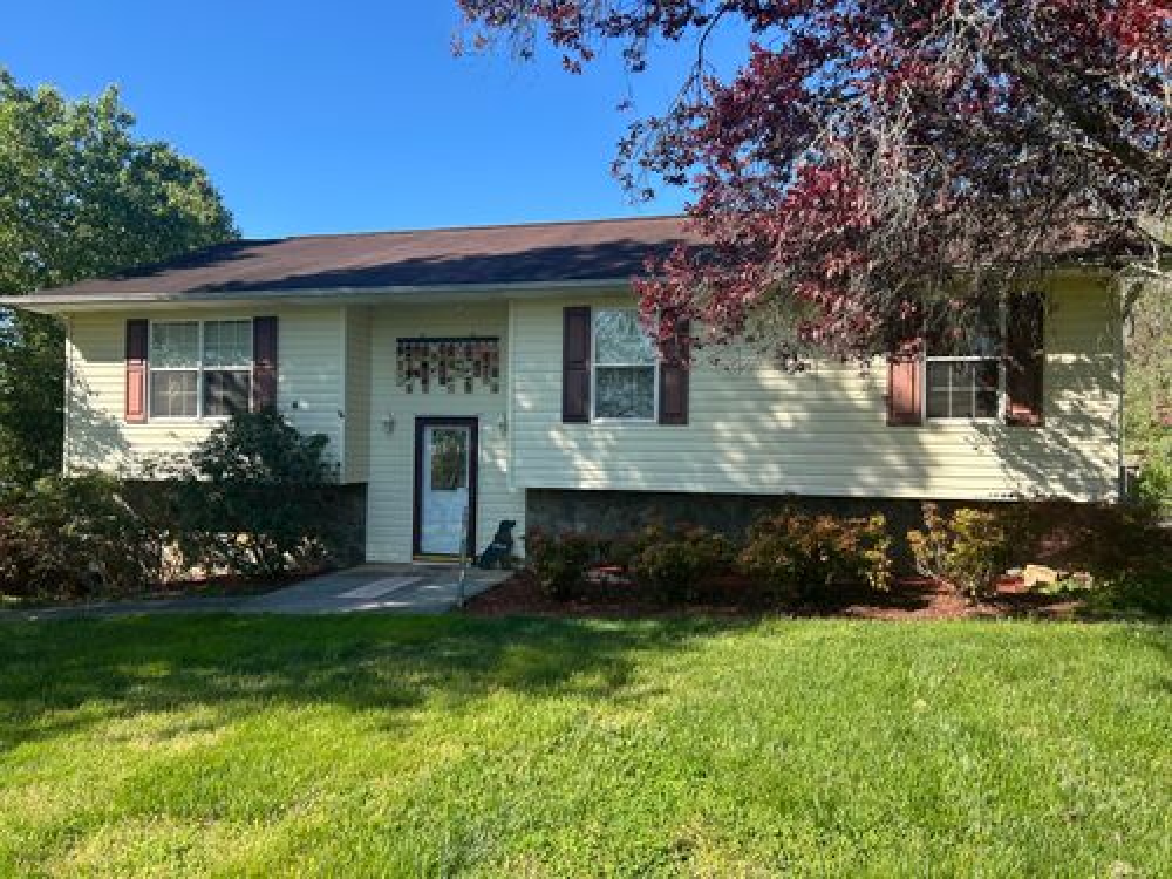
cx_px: 586
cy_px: 440
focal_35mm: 26
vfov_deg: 53.1
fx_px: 880
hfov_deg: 67.3
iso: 50
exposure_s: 1/1468
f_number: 1.5
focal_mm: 5.7
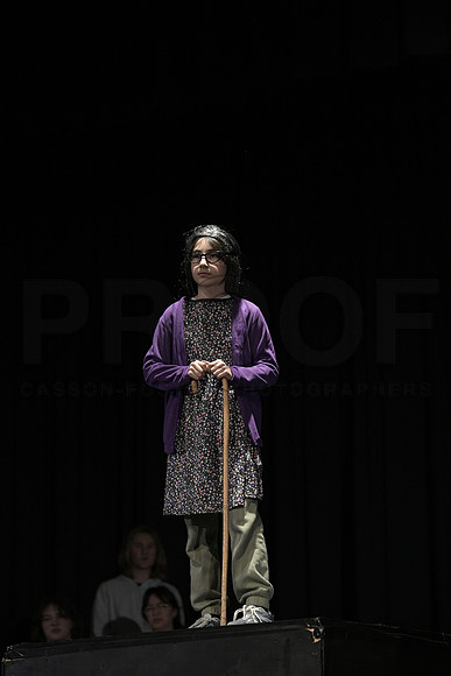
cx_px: 226
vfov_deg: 15.8
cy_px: 338
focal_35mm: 130
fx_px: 2441
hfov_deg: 10.6
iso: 2500
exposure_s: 1/200
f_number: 4
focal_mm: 130
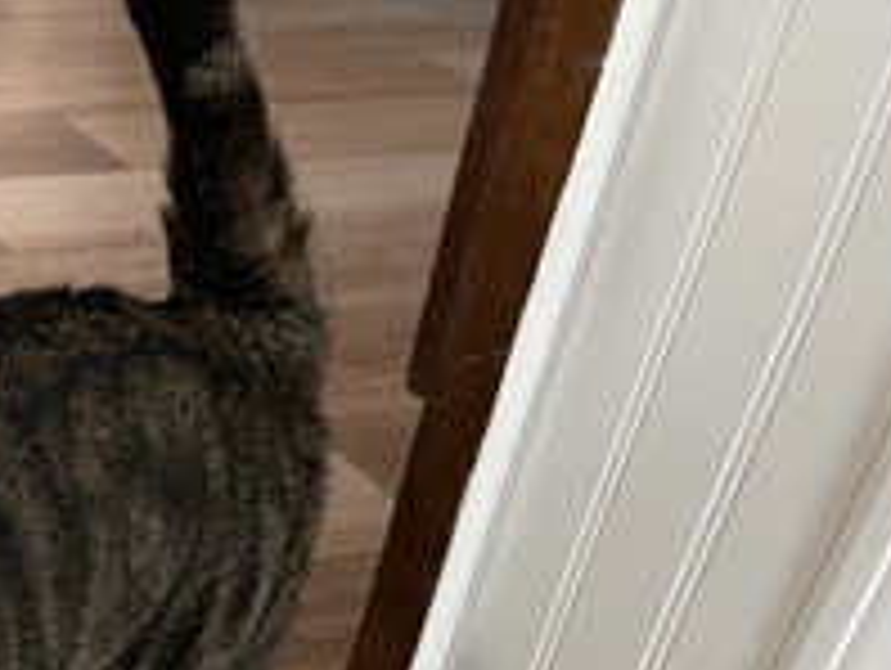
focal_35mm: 63
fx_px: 1624
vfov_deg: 21.6
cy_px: 803
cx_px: -76
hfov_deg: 28.1
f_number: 1.6
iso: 500
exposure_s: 1/60
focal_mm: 5.1
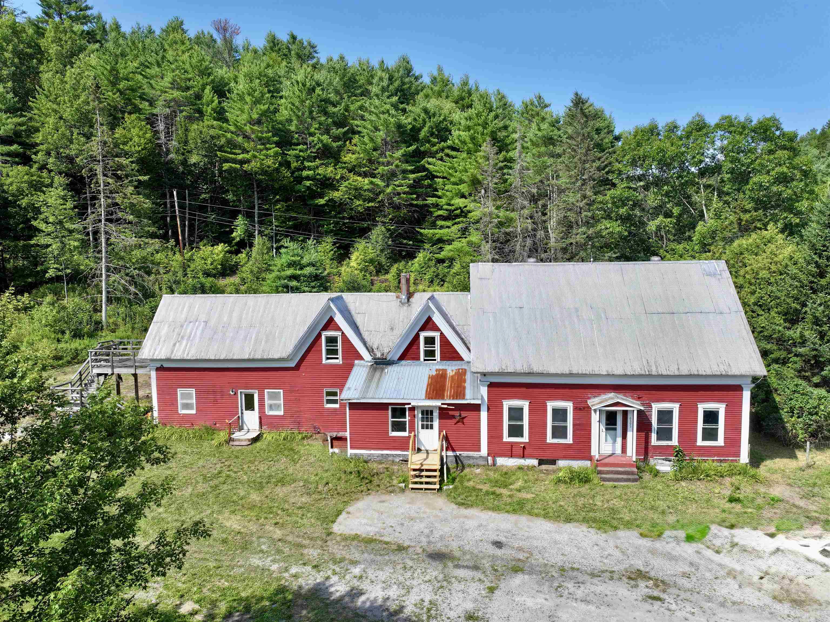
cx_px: 415
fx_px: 575
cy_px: 311
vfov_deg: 56.8
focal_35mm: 24
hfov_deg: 71.6
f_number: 2.8
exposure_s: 1/2500
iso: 130
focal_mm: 12.29
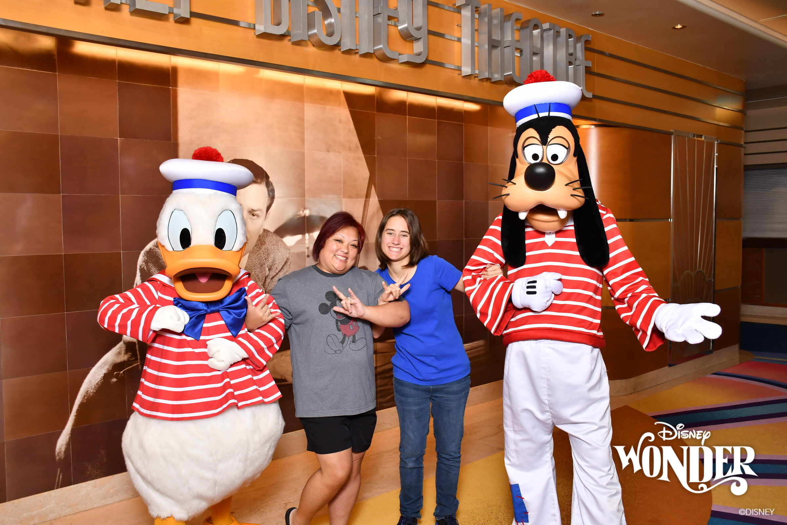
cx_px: 394
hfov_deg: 57.2
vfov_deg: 40.0
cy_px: 262
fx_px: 721
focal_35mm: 33
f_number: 5.6
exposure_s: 1/125
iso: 640
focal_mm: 22
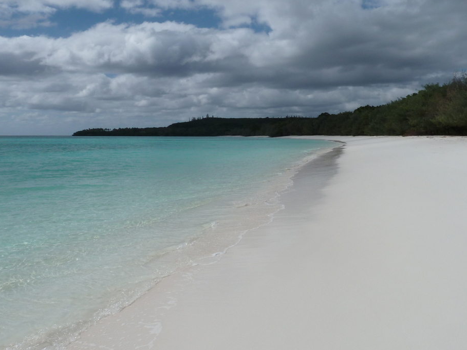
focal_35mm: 33
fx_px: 445
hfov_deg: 55.3
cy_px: 166
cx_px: 246
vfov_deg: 42.9
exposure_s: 1/800
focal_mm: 4.1
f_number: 6.3
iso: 80
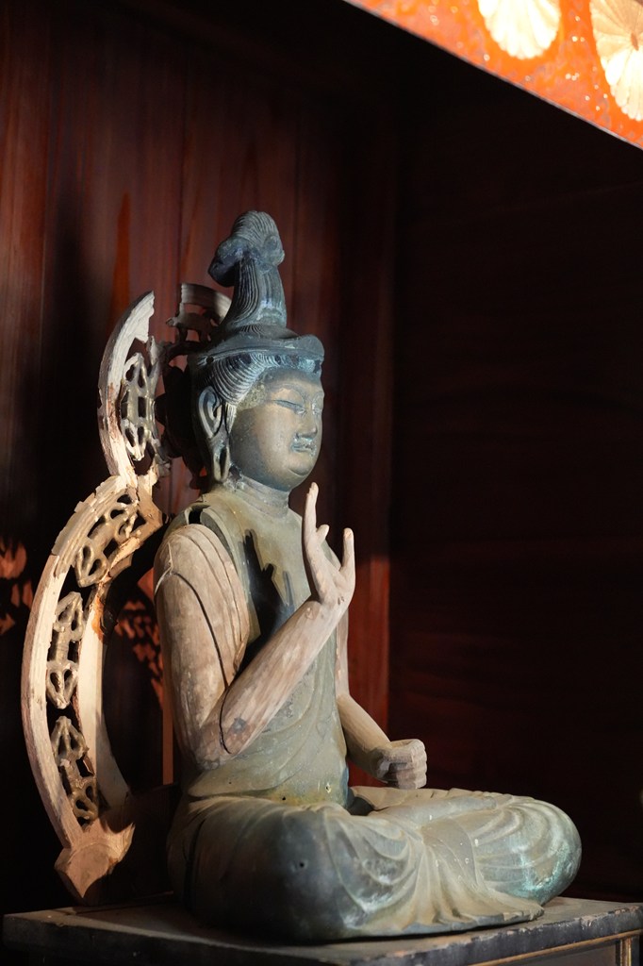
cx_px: 322
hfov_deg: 23.0
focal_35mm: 59
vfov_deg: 33.9
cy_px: 483
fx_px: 1582
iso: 12800
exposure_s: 1/60
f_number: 5
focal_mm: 59
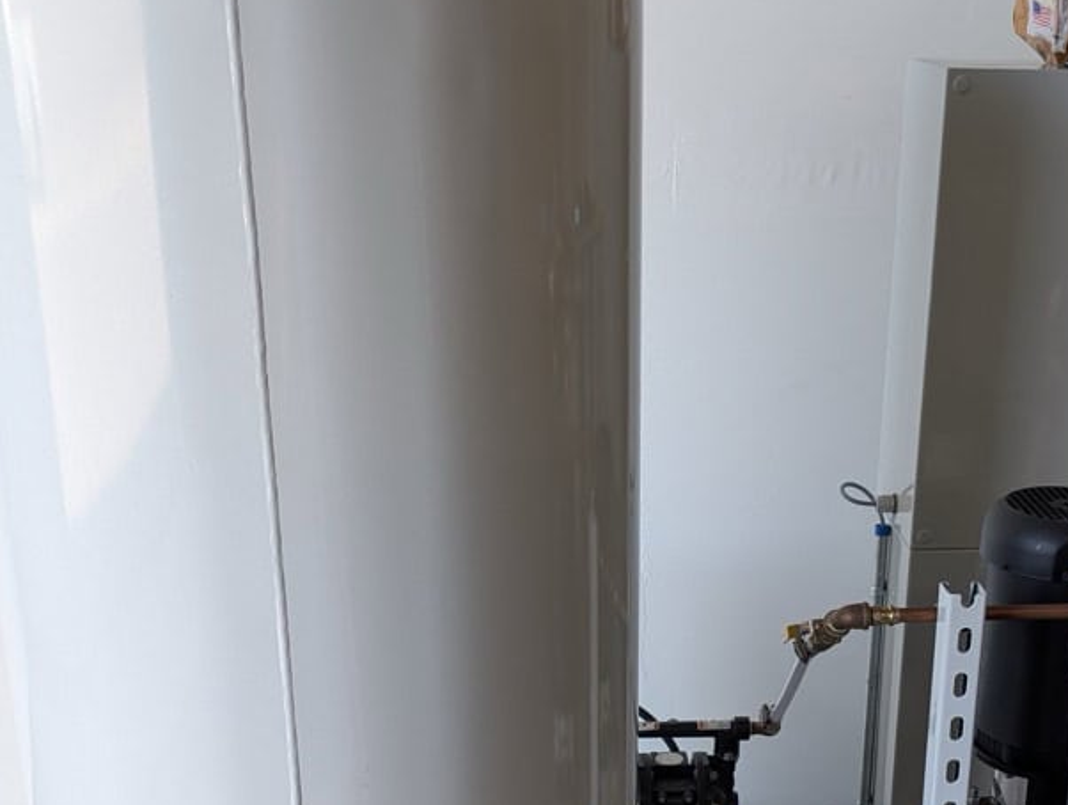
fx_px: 1577
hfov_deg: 37.1
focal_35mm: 51
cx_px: 695
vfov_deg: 28.1
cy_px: 633
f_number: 1.7
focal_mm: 6.9
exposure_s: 1/60
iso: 32
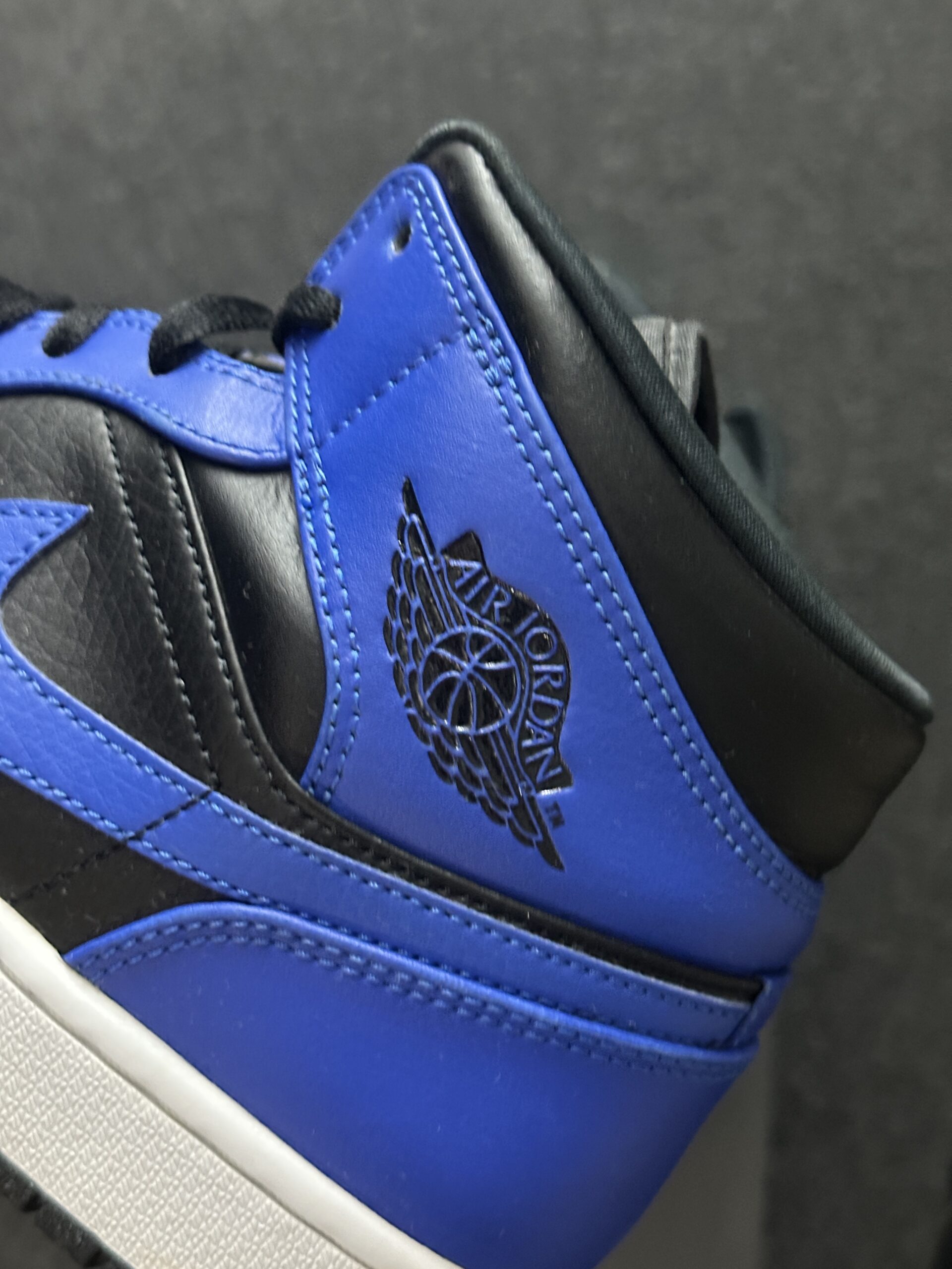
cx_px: 476
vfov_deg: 39.7
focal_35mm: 48
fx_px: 1760
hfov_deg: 30.3
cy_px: 634
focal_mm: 6.86
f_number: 1.78
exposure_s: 1/25
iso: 640
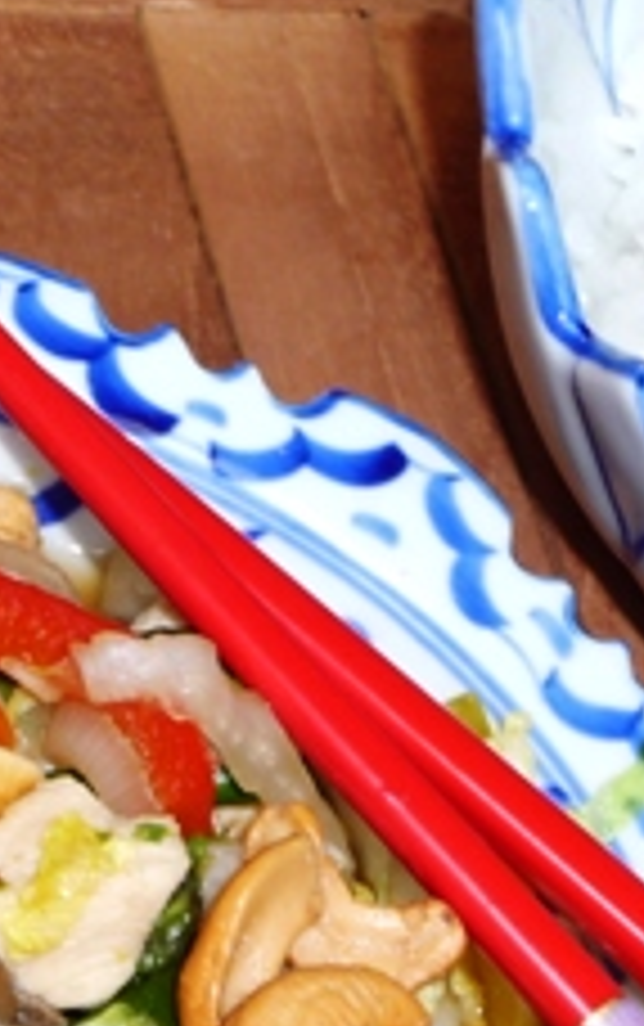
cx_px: -144
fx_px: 2997
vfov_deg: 18.8
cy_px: 1062
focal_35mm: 107
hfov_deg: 12.0
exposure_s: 1/30
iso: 100
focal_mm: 6
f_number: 3.7
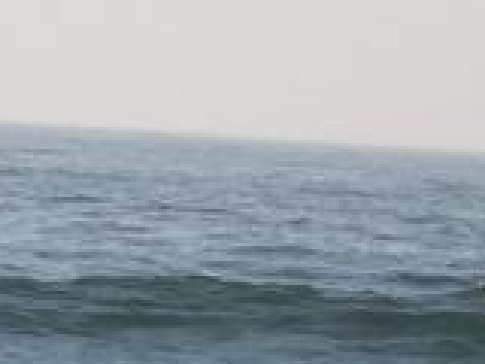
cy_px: 552
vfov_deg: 3.0
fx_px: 6907
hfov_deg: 4.0
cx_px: 550
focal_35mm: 493
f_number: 9.5
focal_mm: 22.4
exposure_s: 1/500
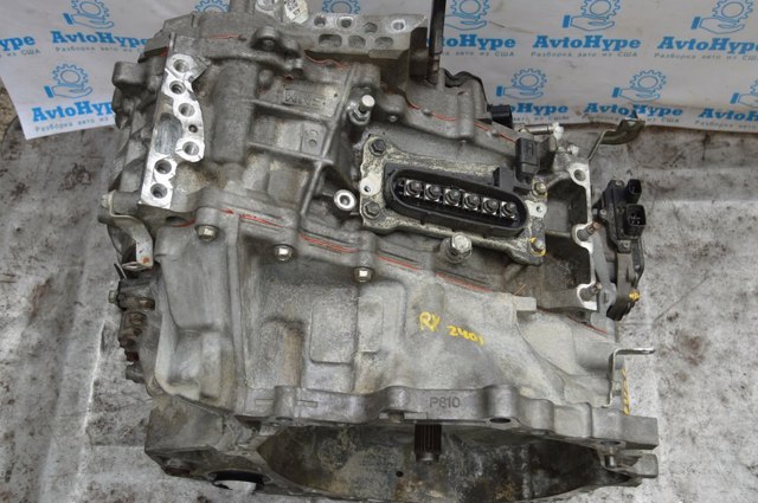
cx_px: 379
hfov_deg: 46.5
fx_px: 883
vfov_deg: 31.8
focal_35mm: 42
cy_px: 252
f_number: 5.6
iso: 220
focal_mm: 28
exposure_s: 1/125
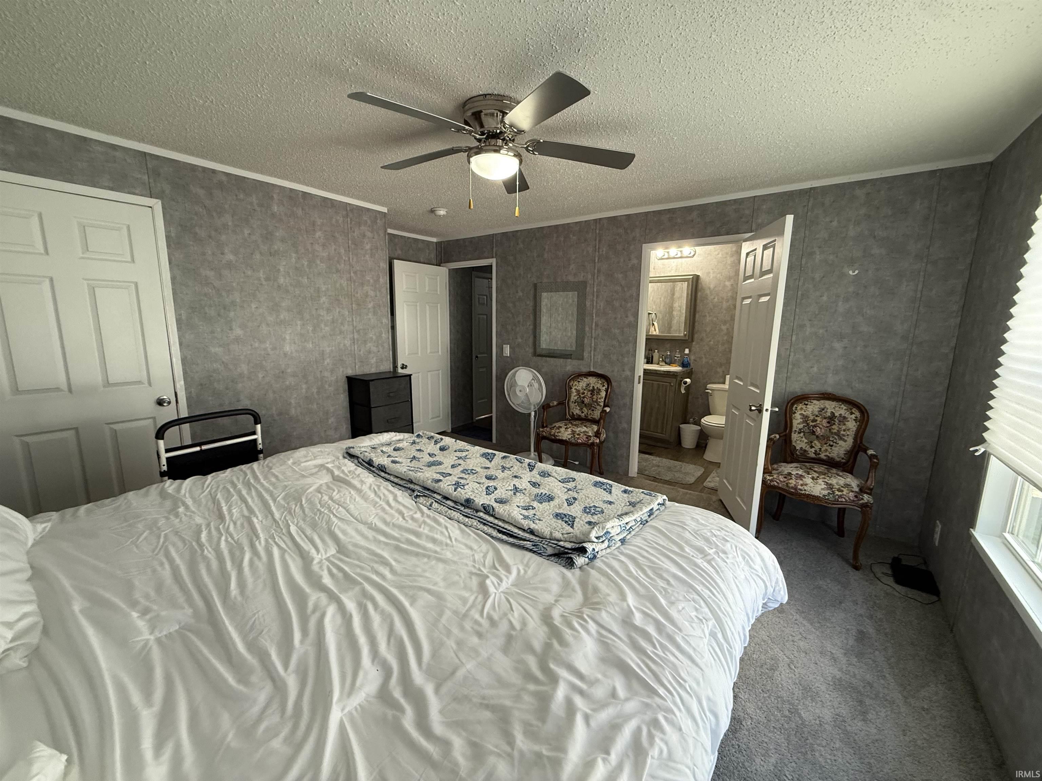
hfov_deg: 102.1
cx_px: 521
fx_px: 421
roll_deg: +0.4
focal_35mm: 14
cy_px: 390
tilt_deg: -10.1
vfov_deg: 85.7
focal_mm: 2.22
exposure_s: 1/60
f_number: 2.2
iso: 200
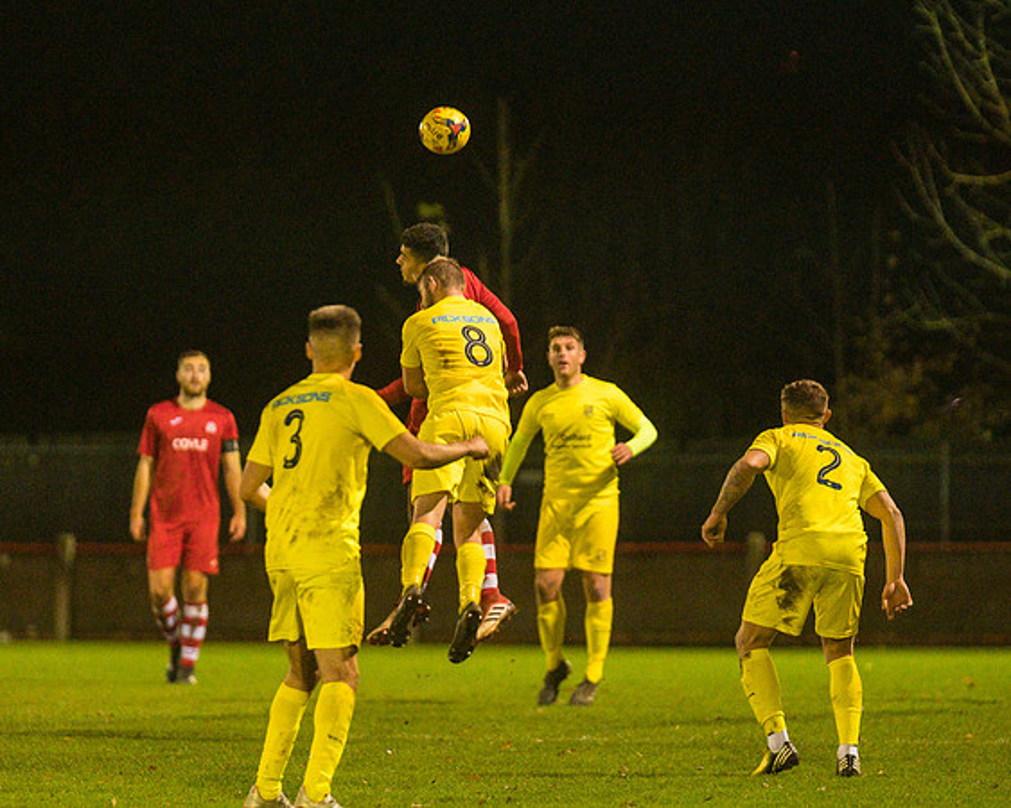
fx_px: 12151
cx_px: 444
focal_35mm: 406
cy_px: 404
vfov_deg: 3.8
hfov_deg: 4.8
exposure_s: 1/800
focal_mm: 240
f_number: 2.8
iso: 5000
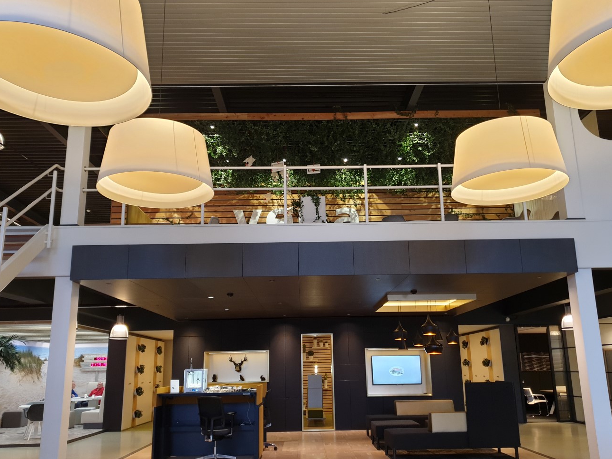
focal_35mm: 29
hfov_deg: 61.7
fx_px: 513
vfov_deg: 48.2
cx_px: 313
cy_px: 250
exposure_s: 1/50
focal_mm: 4.3
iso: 125
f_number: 1.5
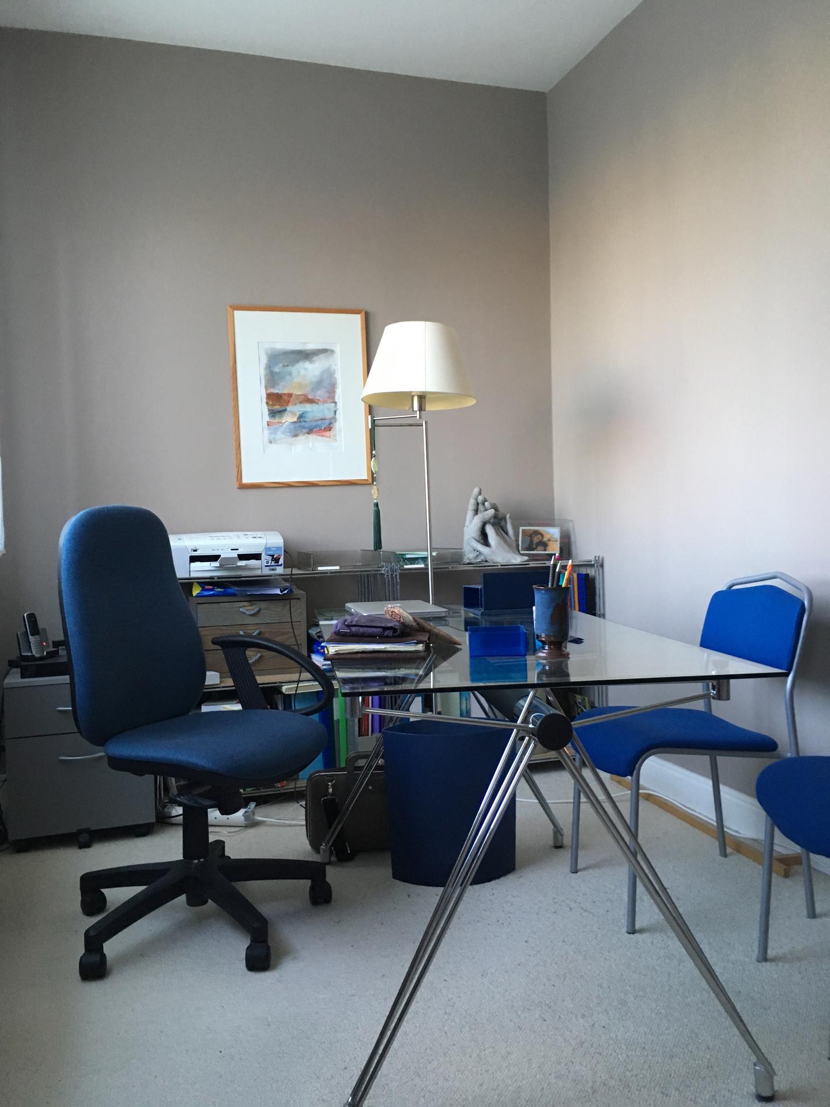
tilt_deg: -4.0
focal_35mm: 29
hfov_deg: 48.2
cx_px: 415
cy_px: 554
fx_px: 927
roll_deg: +2.2
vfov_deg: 61.7
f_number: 2.2
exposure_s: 1/33
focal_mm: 4.15
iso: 160
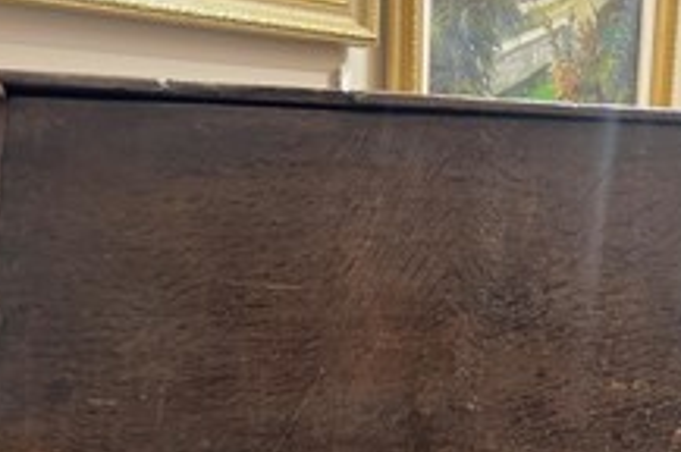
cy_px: 348
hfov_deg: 41.0
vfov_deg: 27.5
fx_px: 907
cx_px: 276
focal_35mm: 48
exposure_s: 1/33
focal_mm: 5.1
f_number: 1.6
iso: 400
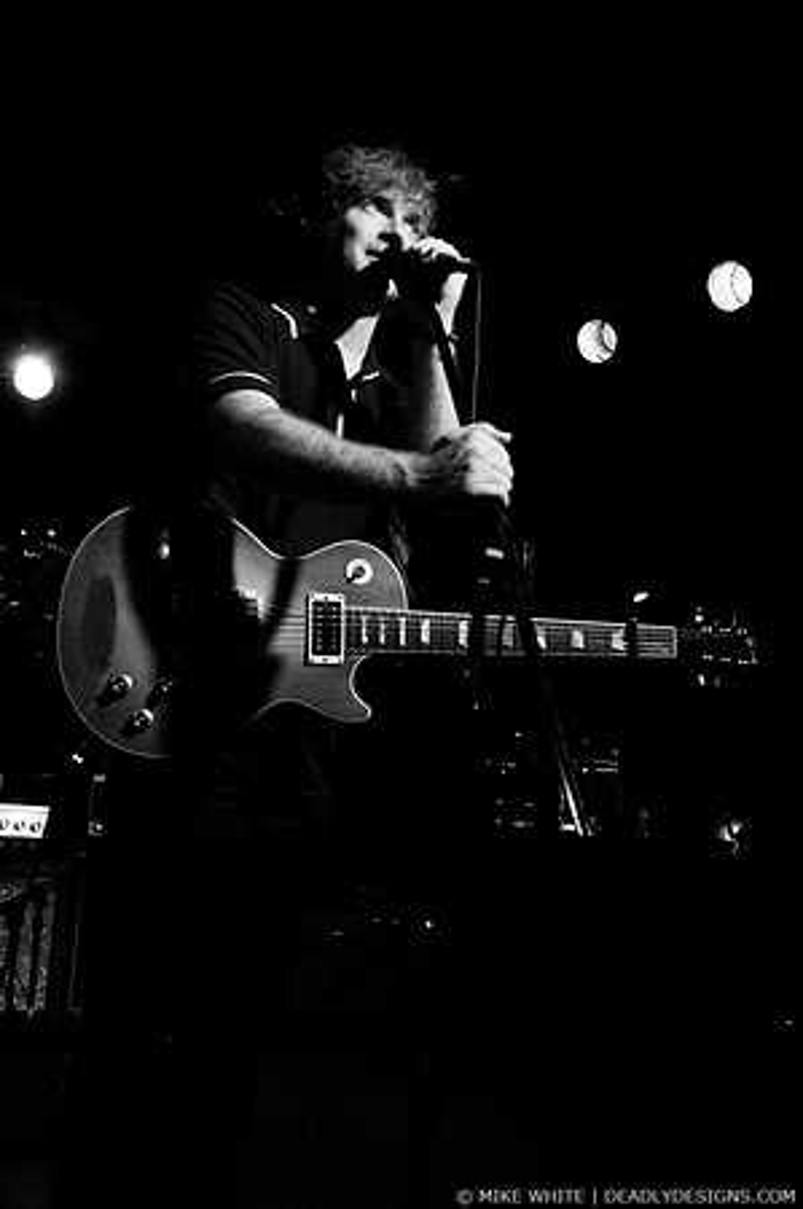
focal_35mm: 30
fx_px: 1006
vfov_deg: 62.0
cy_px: 604
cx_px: 402
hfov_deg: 43.5
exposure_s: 1/60
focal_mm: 20
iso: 800
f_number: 2.8
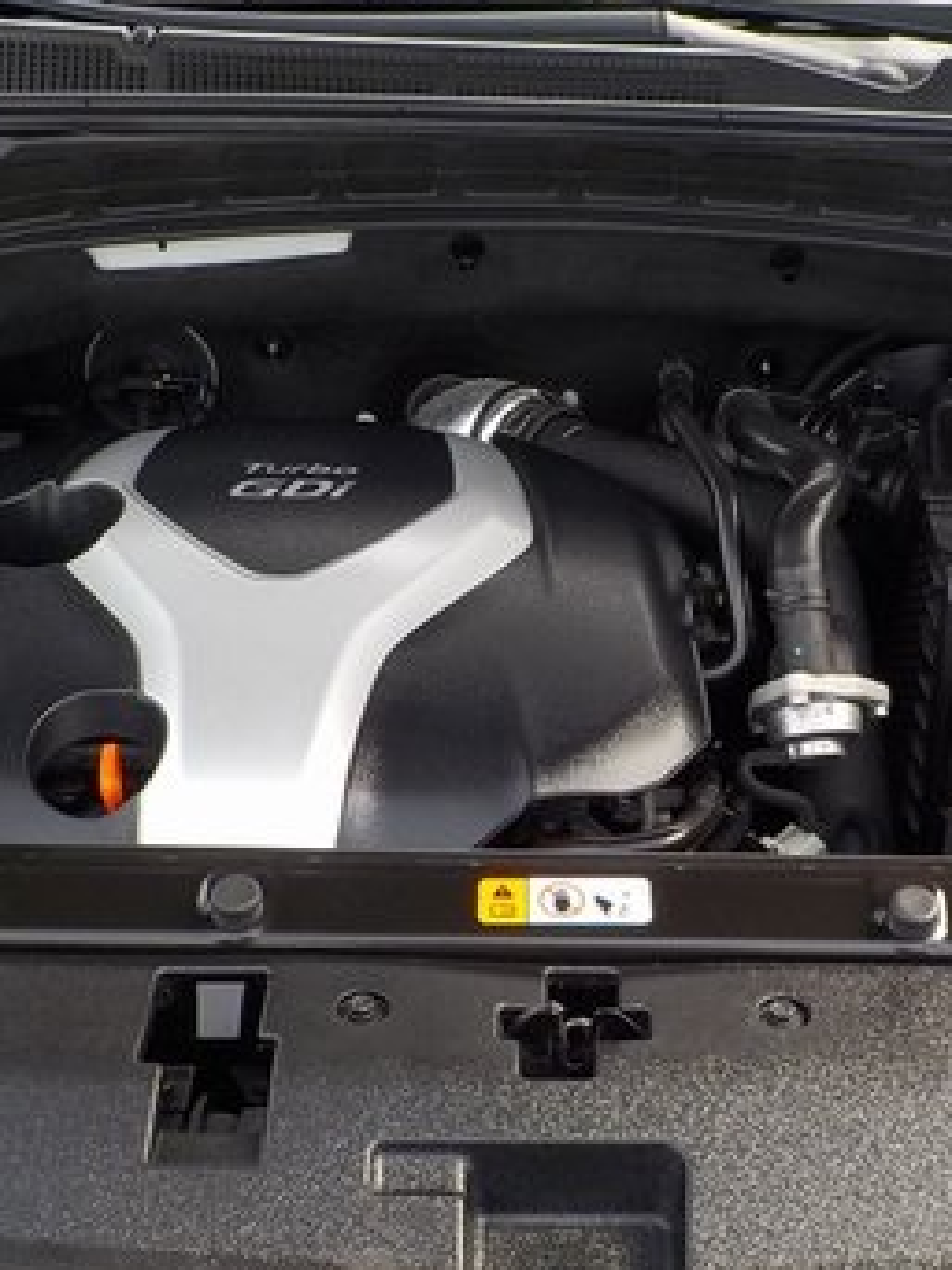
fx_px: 2055
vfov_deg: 34.3
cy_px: 581
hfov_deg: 26.0
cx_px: 622
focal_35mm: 56
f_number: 3.3
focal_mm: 4.1
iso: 125
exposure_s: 1/200
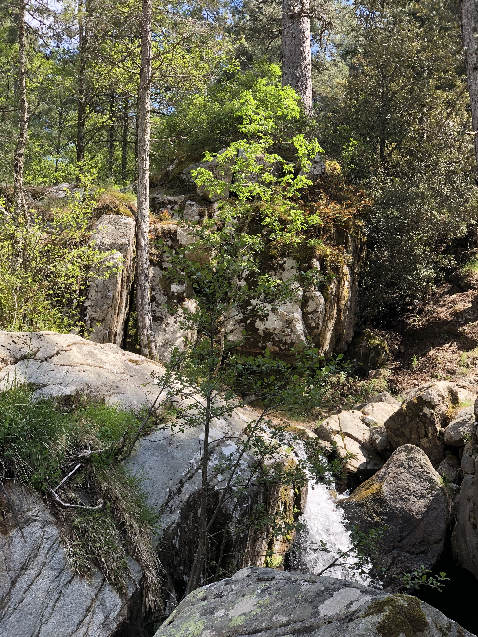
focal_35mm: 52
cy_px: 318
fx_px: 957
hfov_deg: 28.0
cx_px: 239
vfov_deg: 36.8
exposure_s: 1/184
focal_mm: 6
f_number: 2.4
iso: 16
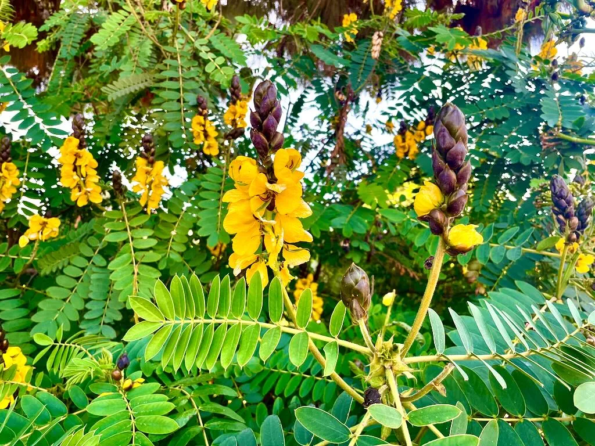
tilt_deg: +8.7
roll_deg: +1.0
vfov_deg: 53.1
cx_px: 298
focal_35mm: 26
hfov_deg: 67.3
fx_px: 447
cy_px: 223
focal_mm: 4.2
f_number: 1.6
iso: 32
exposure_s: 1/238
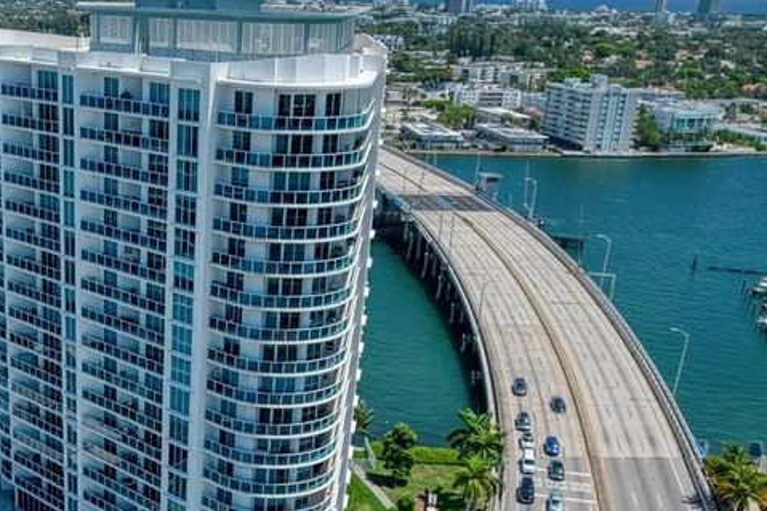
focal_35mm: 47
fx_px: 1001
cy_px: 404
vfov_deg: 28.1
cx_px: 130
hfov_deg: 39.9
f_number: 2.8
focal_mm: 8.38
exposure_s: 1/3000
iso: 130
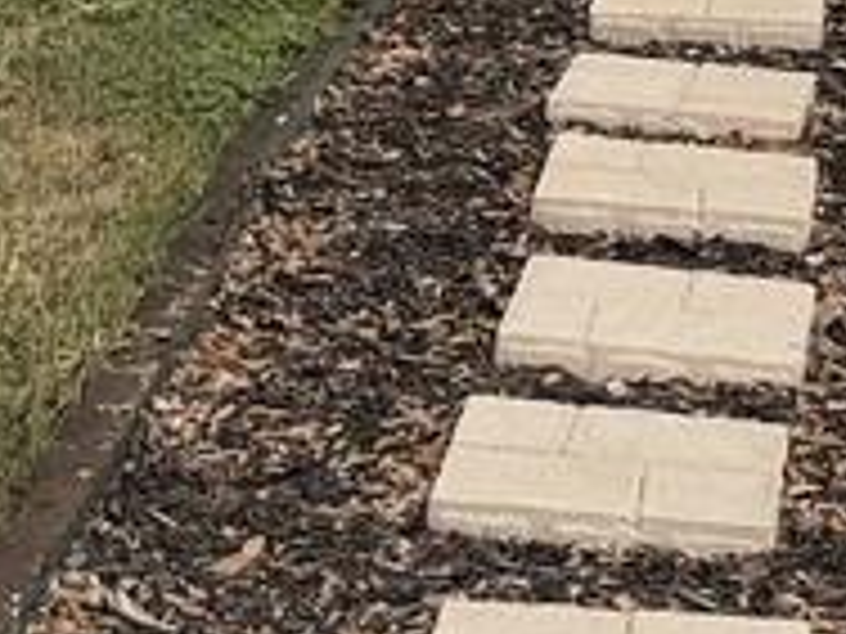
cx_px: 896
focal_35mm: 184
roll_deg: +0.8
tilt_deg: +3.9
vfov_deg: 7.5
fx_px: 4497
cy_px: -908
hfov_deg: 10.6
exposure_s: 1/7353
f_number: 1.78
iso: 80
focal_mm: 6.76
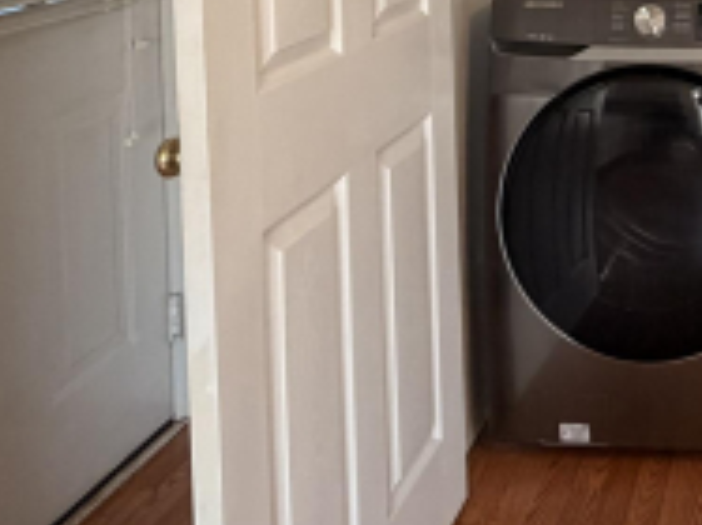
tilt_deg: -1.9
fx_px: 1013
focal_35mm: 50
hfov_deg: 33.1
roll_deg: +0.6
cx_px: 786
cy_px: -128
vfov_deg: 25.6
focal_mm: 2.22
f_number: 2.2
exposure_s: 1/60
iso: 160
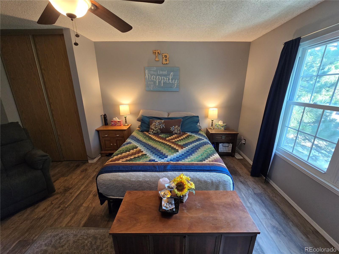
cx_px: 170
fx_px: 127
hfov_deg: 106.2
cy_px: 127
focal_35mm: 13
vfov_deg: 89.9
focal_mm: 2.2
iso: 250
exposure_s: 1/60
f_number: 2.2
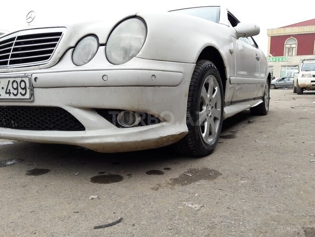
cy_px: 118
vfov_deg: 49.7
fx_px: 255
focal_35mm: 28
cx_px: 158
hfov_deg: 63.4
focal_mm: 3.7
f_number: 1.9
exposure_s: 1/207
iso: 40
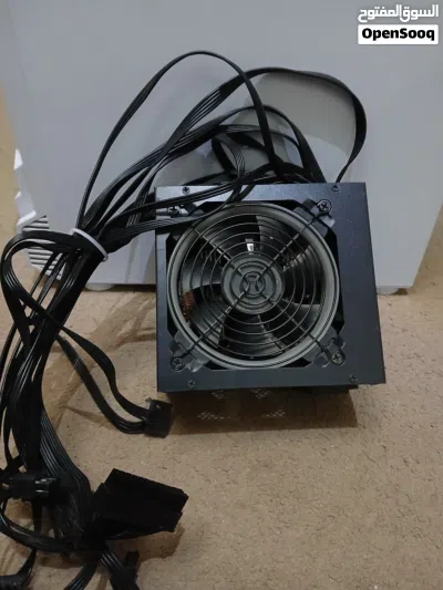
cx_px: 222
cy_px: 295
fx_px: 443
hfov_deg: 53.1
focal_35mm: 26
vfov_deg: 67.3
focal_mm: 3.98
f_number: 1.8
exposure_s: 1/20
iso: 800
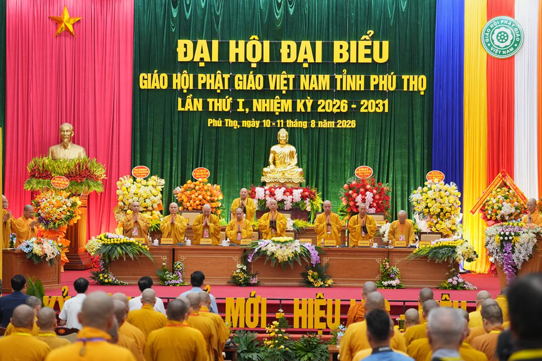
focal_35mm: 84
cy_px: 180
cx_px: 271
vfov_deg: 16.3
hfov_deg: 24.2
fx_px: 1265
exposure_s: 1/160
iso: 1600
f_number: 2.8
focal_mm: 84
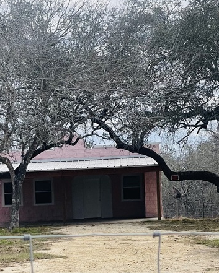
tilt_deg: -3.8
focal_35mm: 153
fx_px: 1239
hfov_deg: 10.0
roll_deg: +3.4
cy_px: 309
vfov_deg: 12.4
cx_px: -8
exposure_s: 1/867
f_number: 2.2
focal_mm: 7.5
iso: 20
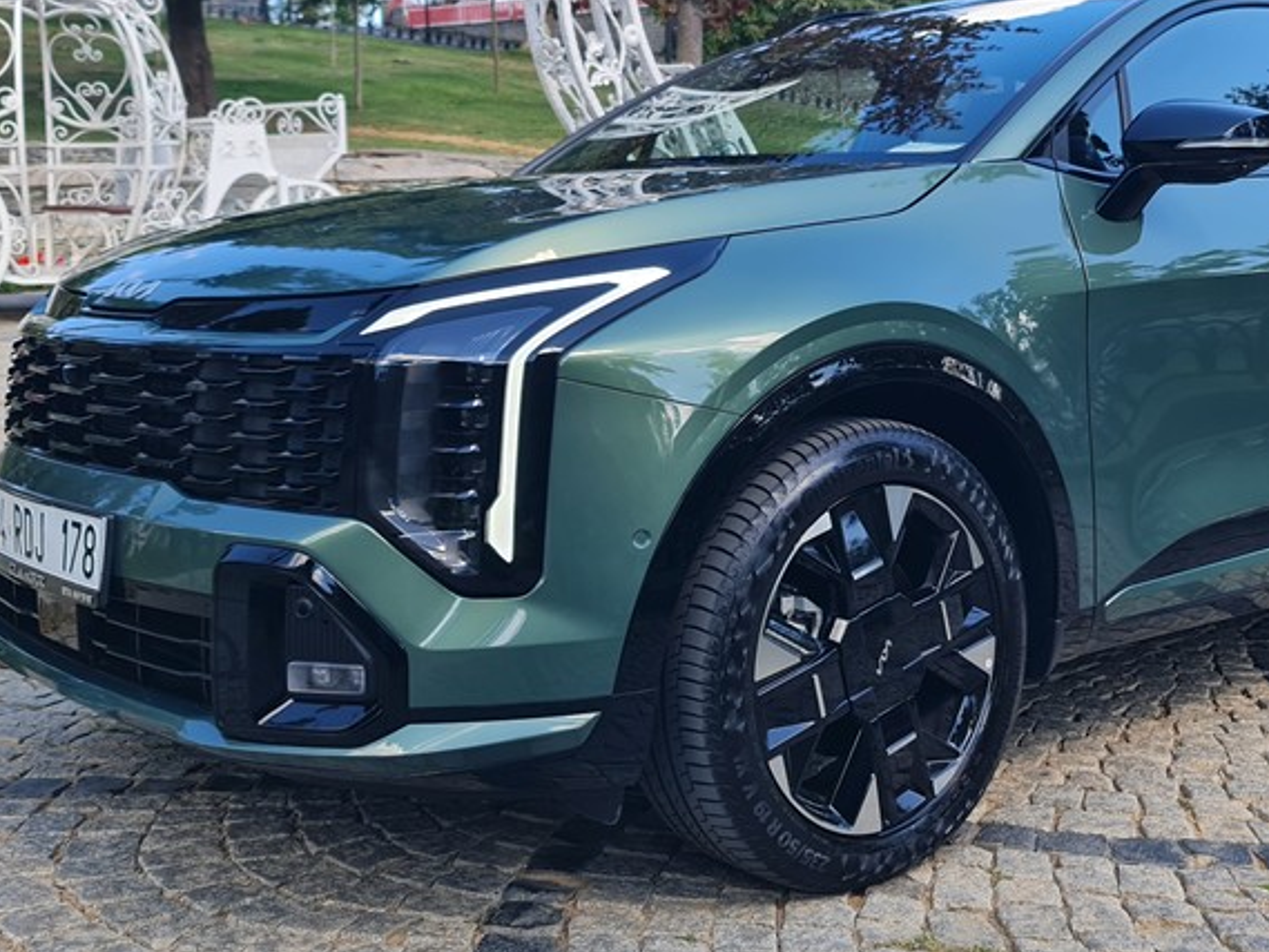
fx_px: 1650
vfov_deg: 31.6
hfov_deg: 41.7
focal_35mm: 45
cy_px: 243
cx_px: 803
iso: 50
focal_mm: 7
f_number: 1.8
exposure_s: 1/284
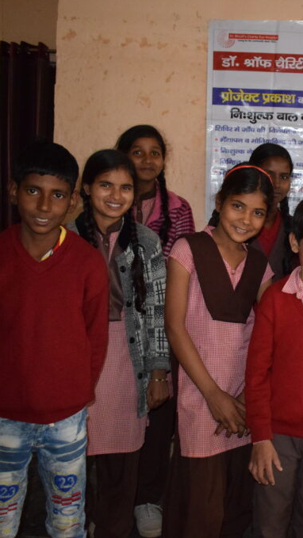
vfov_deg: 41.5
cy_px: 268
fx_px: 711
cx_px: 331
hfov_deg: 22.7
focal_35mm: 50
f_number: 3.8
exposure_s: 1/60
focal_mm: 21
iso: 2500
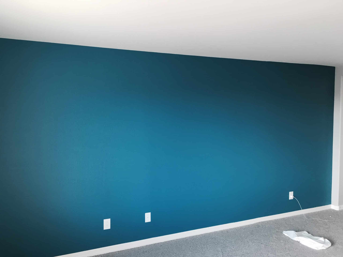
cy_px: 128
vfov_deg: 48.2
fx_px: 287
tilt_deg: -3.2
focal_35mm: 29
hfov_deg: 61.7
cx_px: 172
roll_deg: +1.0
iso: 64
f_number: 2.2
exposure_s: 1/30
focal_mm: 4.15
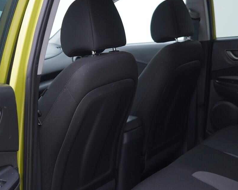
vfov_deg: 25.0
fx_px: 430
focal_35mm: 61
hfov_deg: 30.9
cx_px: 142
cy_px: 82
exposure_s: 1/40
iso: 125
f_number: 2.8
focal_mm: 24
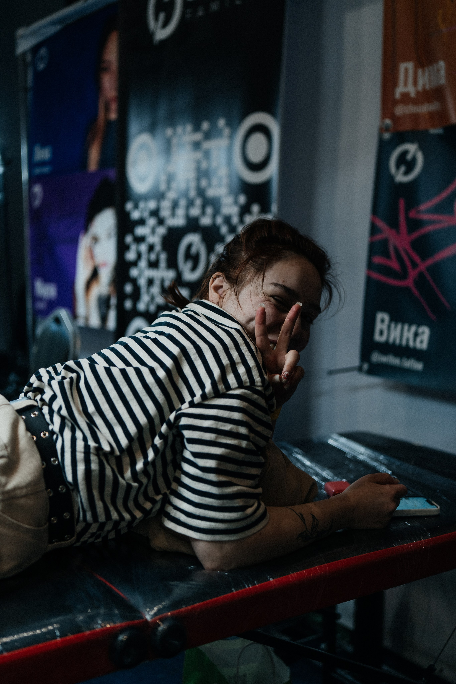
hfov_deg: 29.9
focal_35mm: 45
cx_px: 228
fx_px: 855
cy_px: 342
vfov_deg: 43.6
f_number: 1.8
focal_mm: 45
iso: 250
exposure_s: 1/250
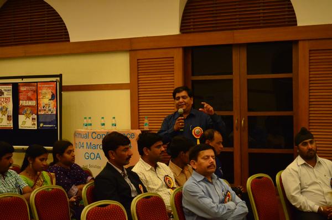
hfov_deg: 24.7
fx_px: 759
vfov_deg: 16.5
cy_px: 110
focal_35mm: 82
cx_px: 166
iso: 3200
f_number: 5.6
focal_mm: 55
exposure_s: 1/80
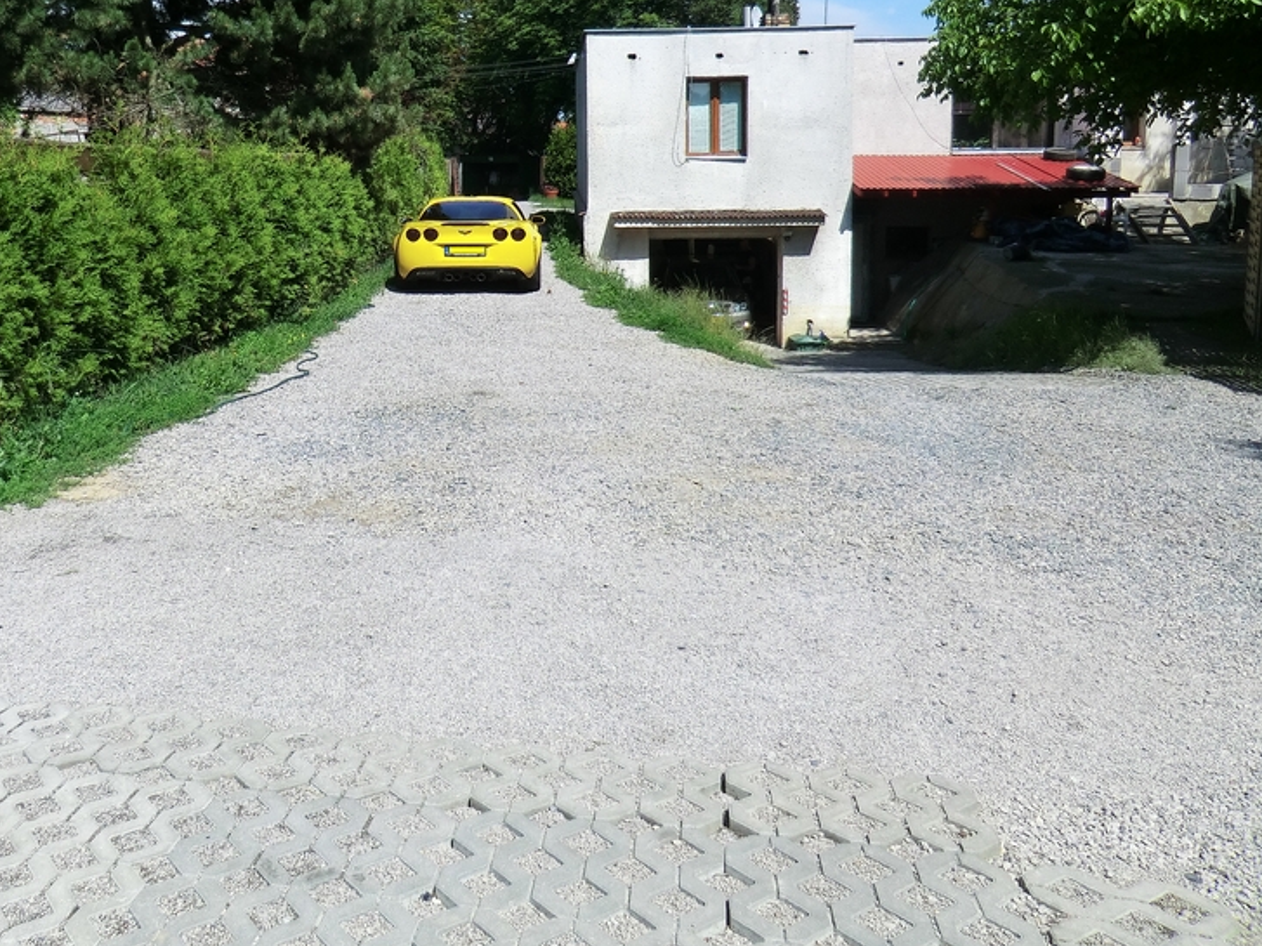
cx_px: 441
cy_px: 304
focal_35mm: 33
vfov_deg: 42.3
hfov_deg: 54.4
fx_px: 1203
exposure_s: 1/1000
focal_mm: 4.3
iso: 80
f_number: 3.2
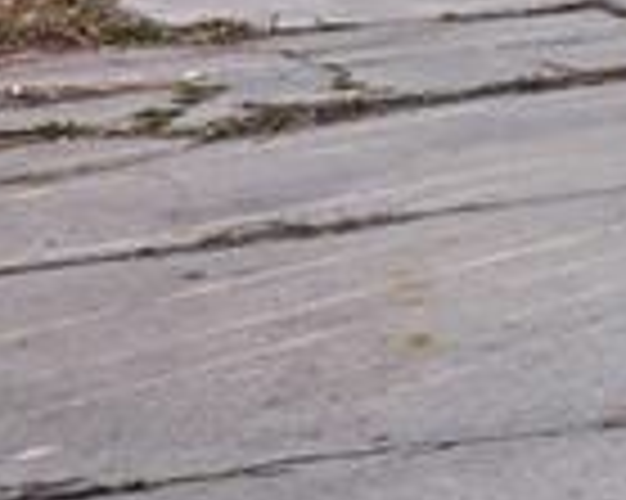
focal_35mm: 104
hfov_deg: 12.0
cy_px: -257
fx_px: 1925
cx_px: 1756
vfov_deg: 13.9
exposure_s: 1/200
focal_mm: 10
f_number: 8
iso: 100
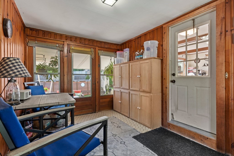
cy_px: 78
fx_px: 110
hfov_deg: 93.3
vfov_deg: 70.4
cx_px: 117
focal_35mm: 17
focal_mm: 17
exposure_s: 1/2.5
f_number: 9
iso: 320
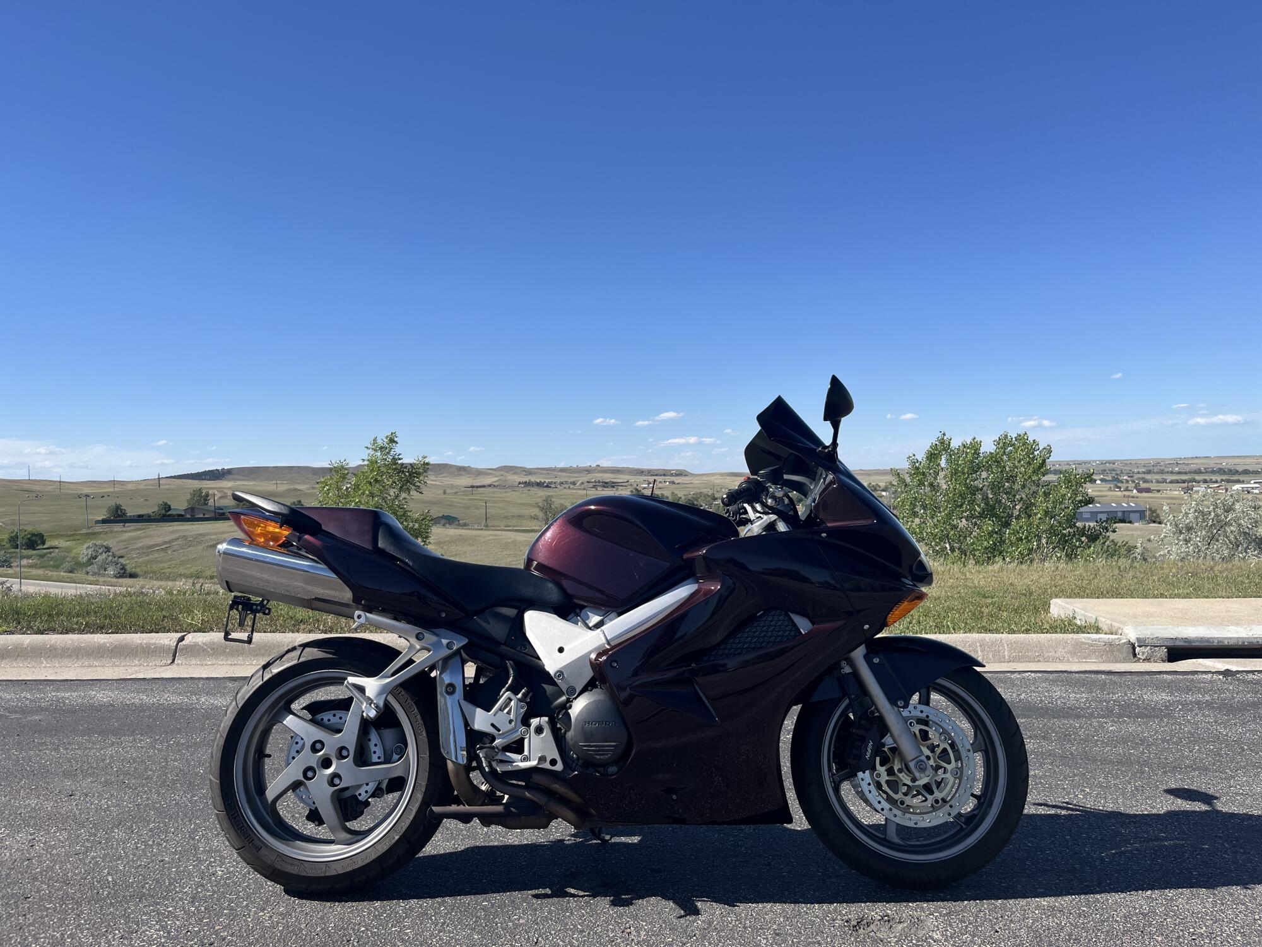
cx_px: 631
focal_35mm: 26
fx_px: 948
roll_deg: +1.9
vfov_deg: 53.1
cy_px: 474
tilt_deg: -0.6
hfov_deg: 67.3
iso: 50
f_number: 1.6
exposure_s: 1/3623
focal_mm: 5.1
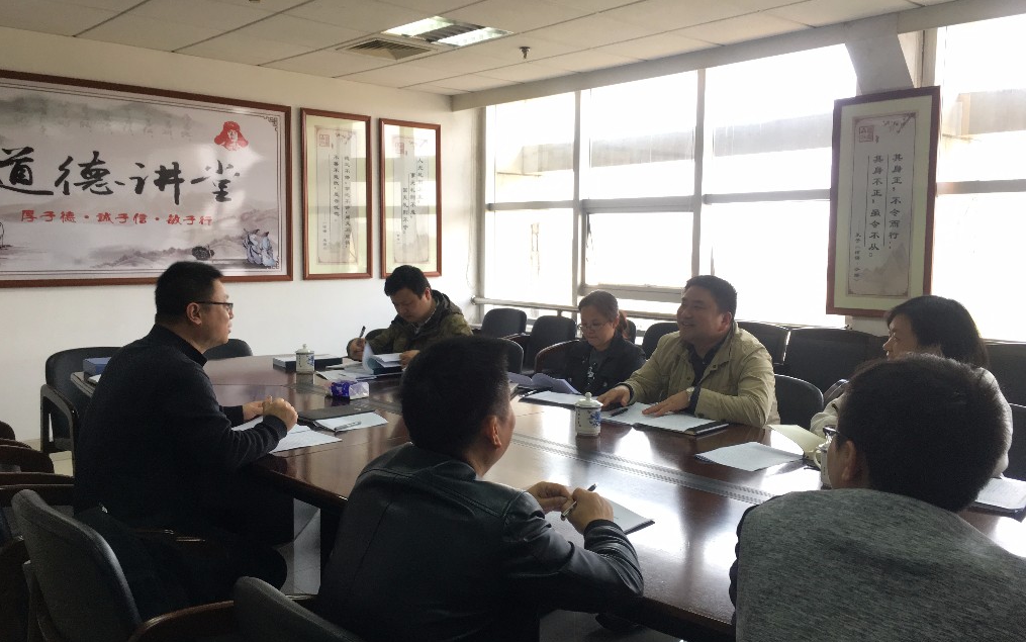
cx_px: 517
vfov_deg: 40.6
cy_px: 322
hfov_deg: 61.2
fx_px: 867
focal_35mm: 31
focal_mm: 4.15
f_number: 2.2
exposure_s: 1/33
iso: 64
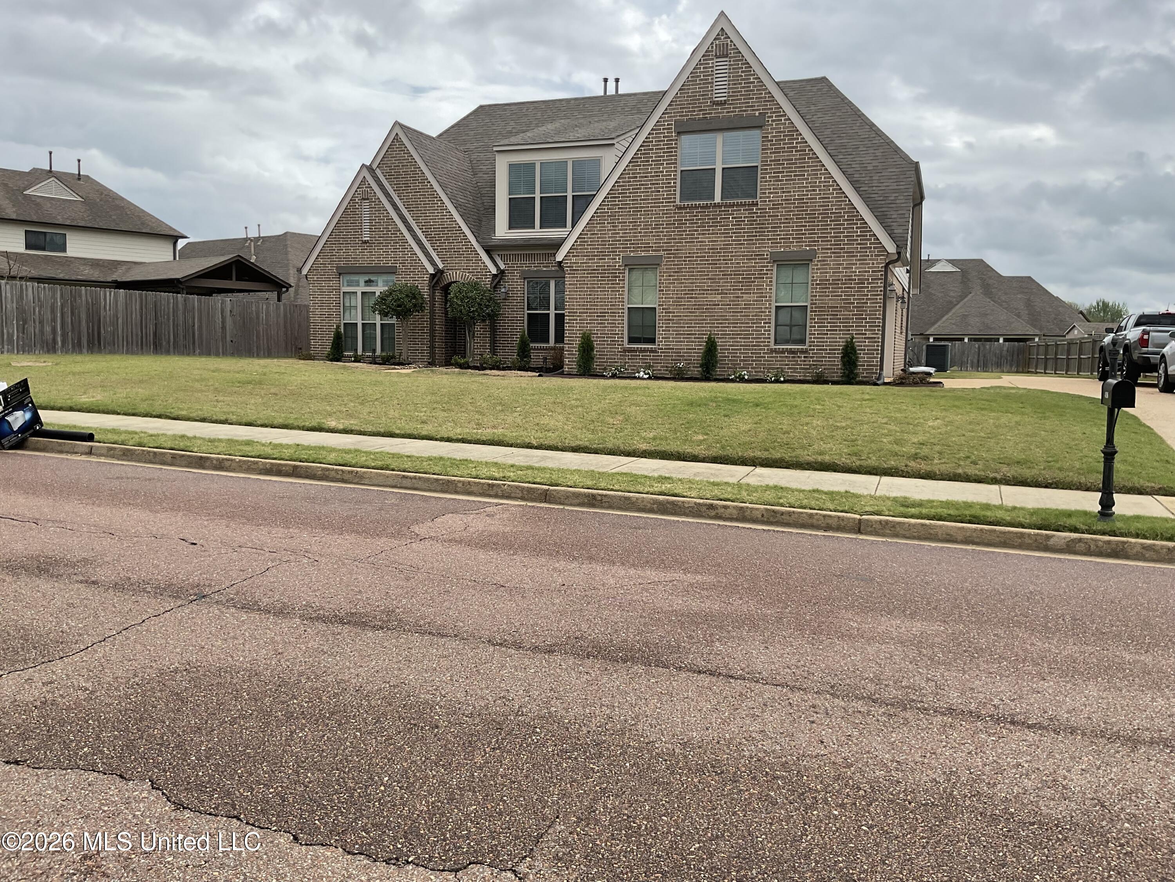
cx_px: 588
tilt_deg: -3.3
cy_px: 441
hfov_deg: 61.7
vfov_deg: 48.2
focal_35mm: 29
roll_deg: -2.3
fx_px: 984
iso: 16
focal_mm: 3
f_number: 1.8
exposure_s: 1/2538
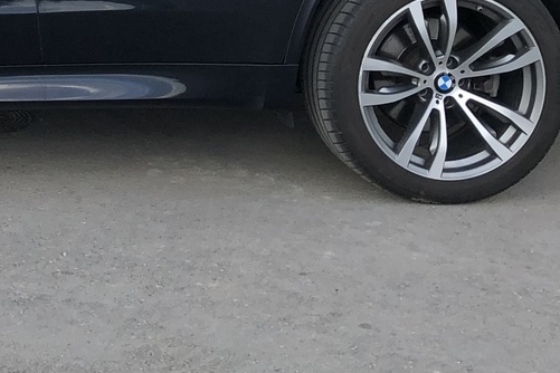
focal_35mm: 93
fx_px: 1447
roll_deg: -0.7
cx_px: -74
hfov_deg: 20.7
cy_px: -133
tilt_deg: -3.6
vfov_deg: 14.0
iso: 20
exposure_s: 1/565
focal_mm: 4
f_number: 1.8
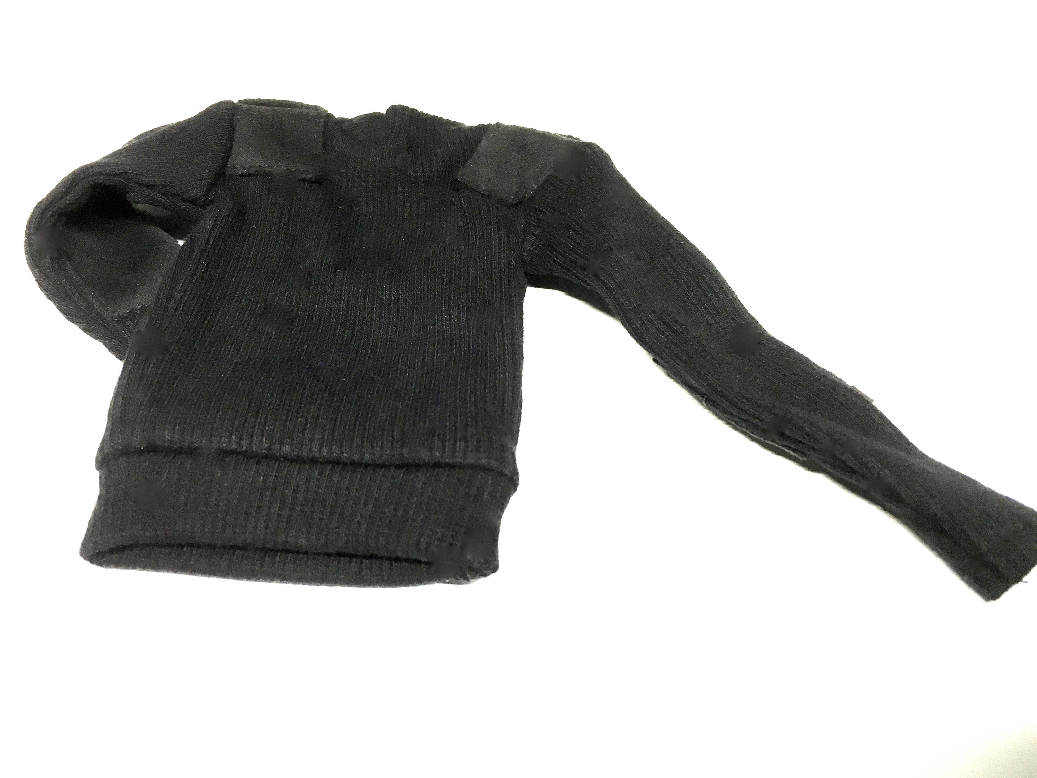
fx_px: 869
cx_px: 518
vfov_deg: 48.2
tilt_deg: -53.1
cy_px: 389
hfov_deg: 61.7
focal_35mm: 29
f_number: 2.2
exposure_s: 1/33
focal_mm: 4.15
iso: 80
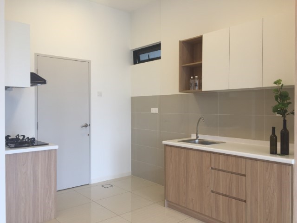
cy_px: 112
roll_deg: -0.5
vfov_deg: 48.2
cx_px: 148
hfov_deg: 61.7
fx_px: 249
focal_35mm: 29
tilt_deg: -1.4
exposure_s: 1/50
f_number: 2.2
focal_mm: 4.15
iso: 40
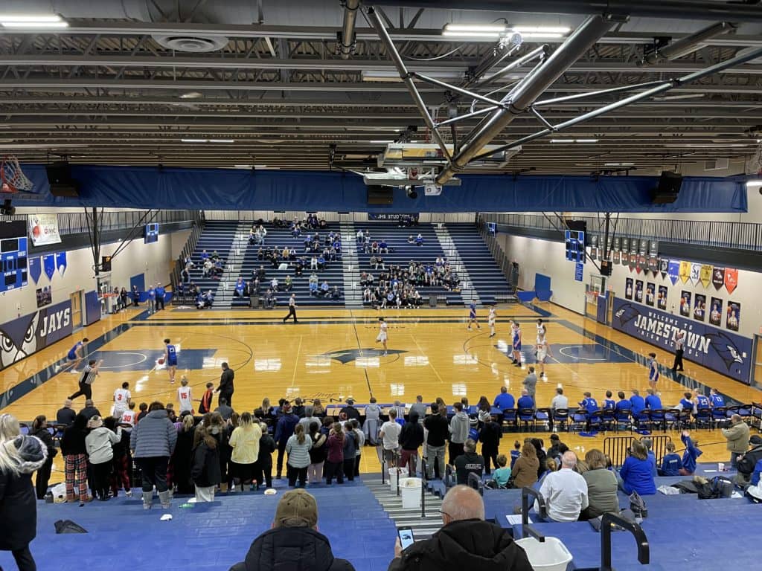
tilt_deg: -8.1
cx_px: 381
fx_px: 572
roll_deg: -0.3
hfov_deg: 67.3
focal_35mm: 26
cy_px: 286
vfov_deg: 53.1
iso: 200
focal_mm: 4.2
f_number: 1.6
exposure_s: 1/60
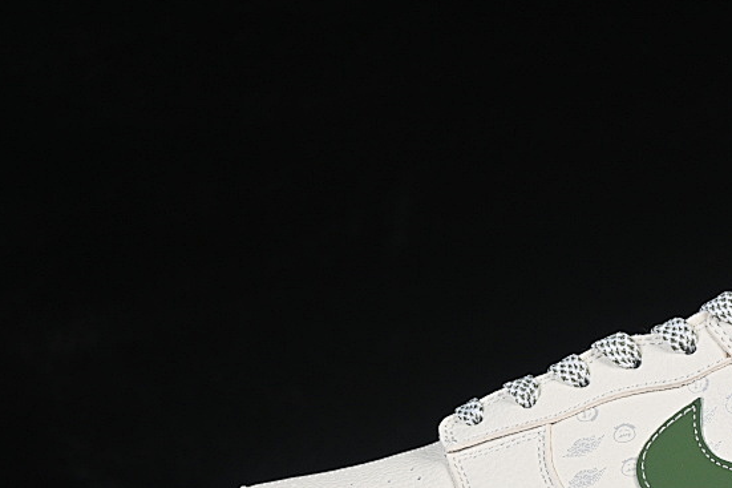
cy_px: 363
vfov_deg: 9.3
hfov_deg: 13.8
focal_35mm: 147
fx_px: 2988
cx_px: 701
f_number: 8
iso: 160
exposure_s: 1/80
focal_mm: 50
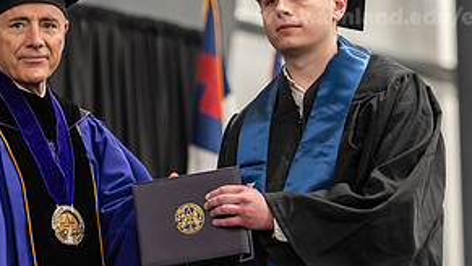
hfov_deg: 8.9
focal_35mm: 242
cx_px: 182
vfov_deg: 5.0
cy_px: 51
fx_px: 3030
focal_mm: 116
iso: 2000
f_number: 3.2
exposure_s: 1/200
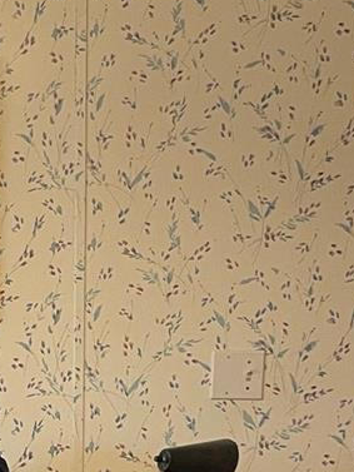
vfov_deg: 17.8
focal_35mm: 106
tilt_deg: -9.4
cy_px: 542
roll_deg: +2.0
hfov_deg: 12.8
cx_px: -269
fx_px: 1445
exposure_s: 1/60
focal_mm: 4.2
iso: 250
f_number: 1.6
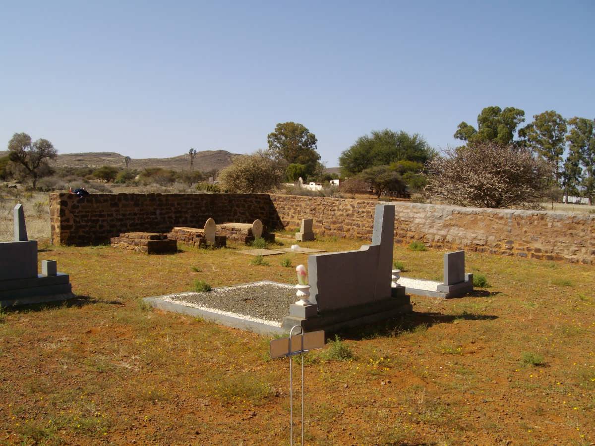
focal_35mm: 36
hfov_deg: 51.4
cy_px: 223
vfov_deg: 39.7
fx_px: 619
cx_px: 298
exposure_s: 1/500
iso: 80
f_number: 4.8
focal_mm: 6
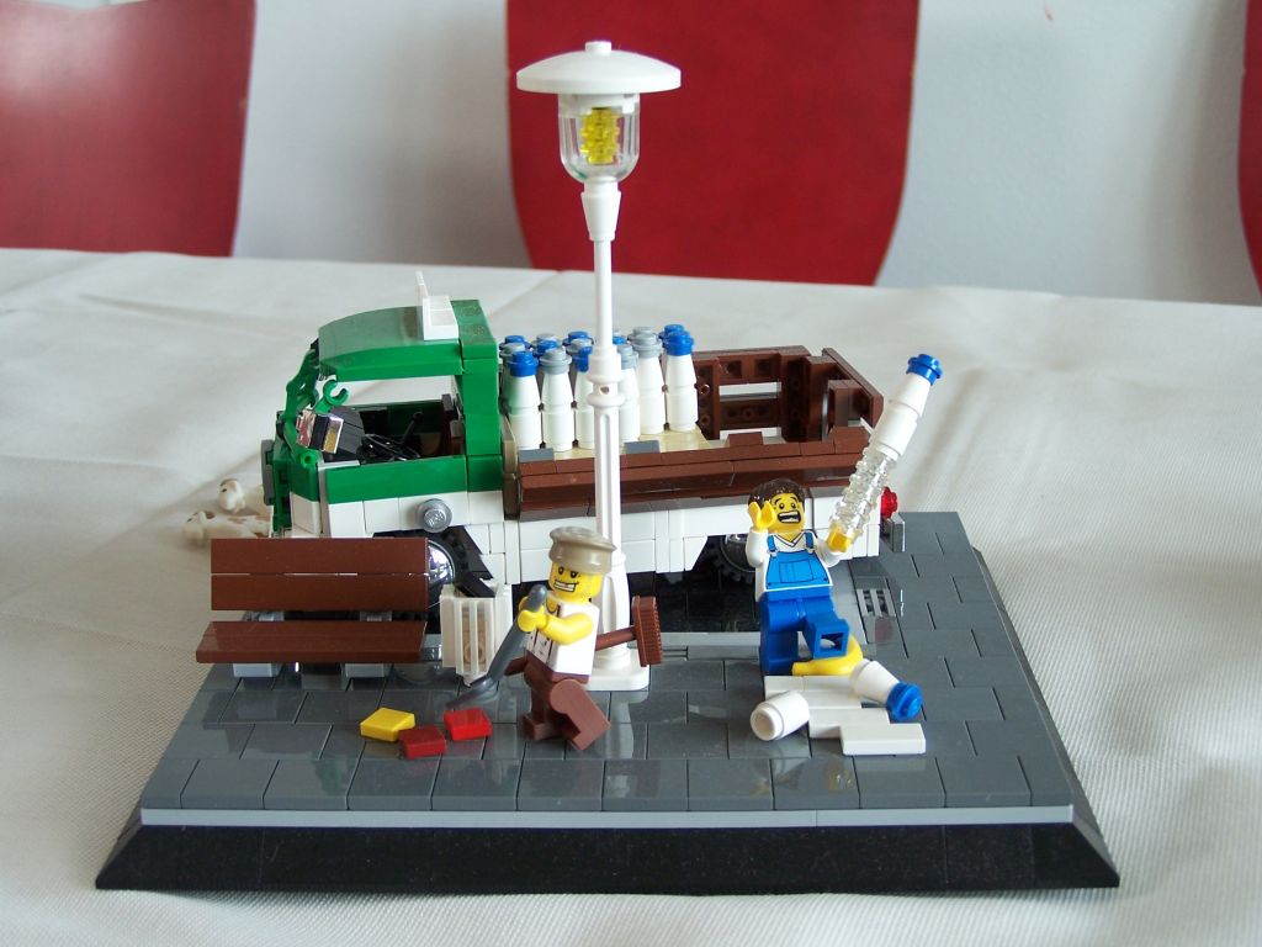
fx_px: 1859
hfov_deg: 37.5
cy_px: 474
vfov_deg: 28.6
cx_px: 631
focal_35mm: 51
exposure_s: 1/30
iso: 80
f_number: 3
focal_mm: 8.5
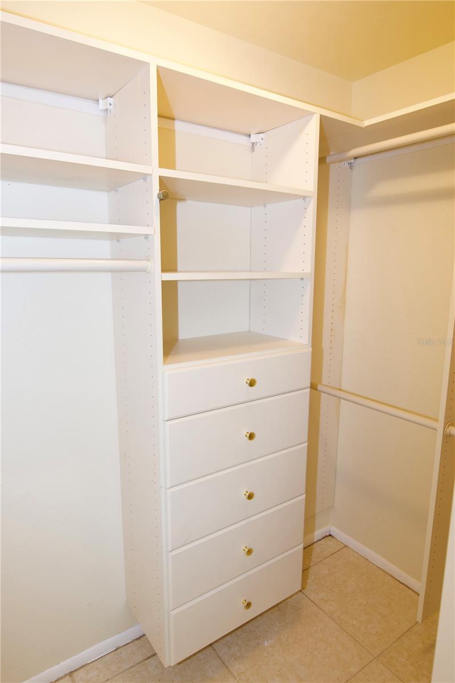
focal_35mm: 21
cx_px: 228
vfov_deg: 81.2
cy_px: 342
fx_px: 398
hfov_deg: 59.5
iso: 800
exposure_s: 1/60
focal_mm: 14
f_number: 4
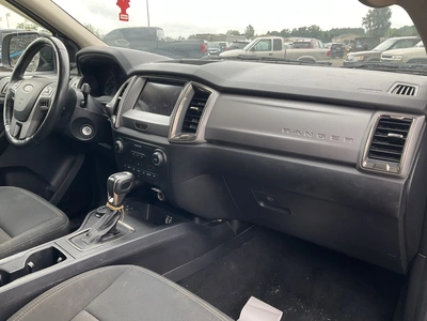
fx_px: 358
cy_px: 160
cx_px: 214
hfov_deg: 61.7
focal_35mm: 29
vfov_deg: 48.2
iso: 32
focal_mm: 3
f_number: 1.8
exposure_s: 1/122
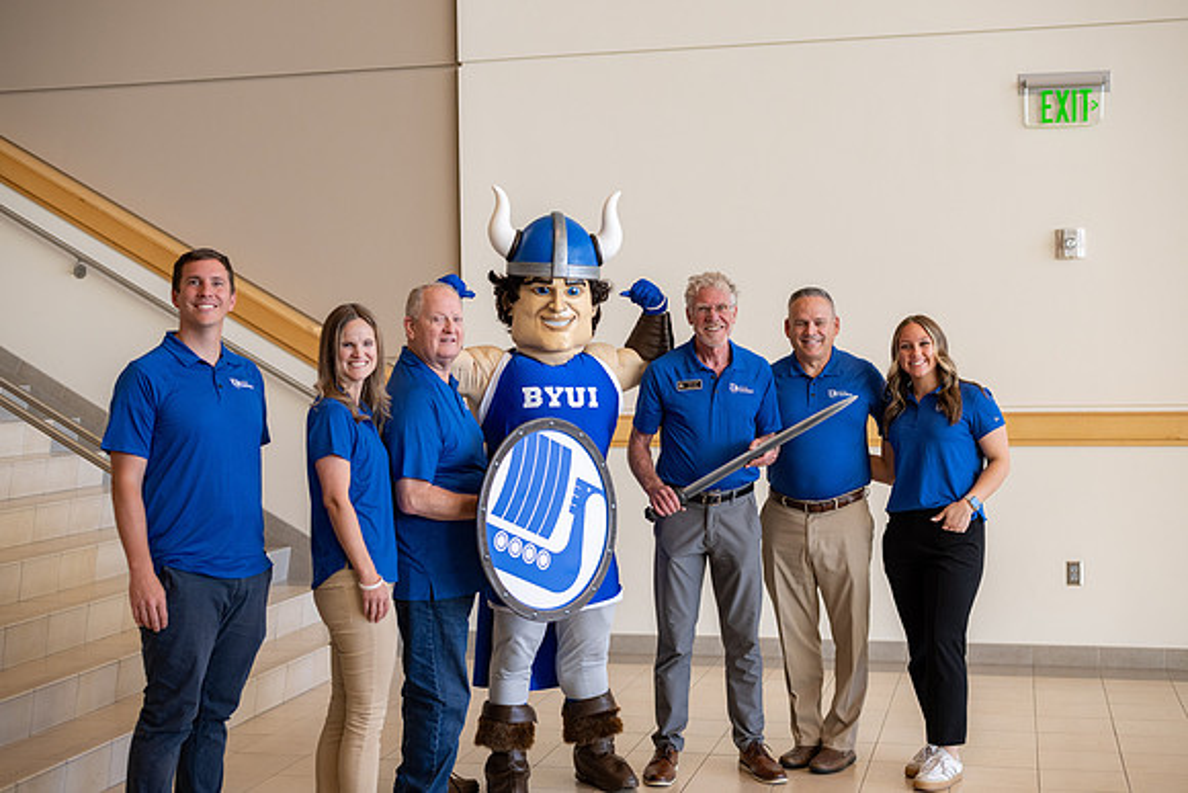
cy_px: 396
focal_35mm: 50
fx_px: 1650
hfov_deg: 39.6
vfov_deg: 27.0
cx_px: 594
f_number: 2.8
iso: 500
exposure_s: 1/250
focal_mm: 50
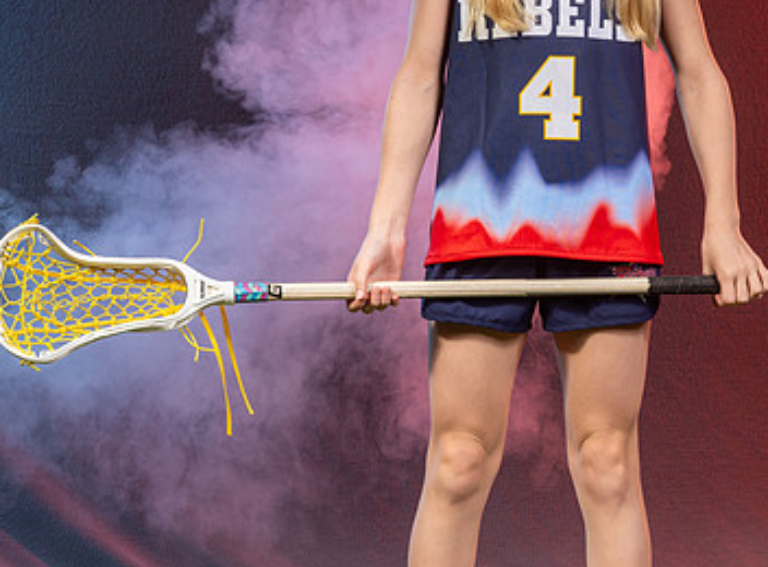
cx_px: 593
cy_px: 91
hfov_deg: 9.9
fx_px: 4435
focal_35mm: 201
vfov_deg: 7.3
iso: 64
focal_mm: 80
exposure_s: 1/200
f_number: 8
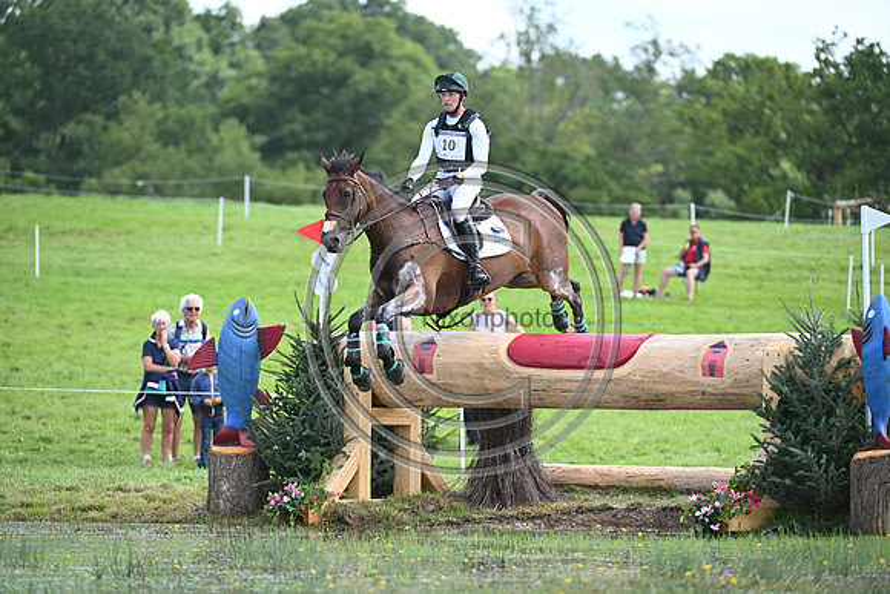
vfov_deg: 5.3
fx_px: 6429
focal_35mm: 260
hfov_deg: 7.9
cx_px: 445
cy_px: 297
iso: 900
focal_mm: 260
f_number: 5
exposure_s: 1/1600
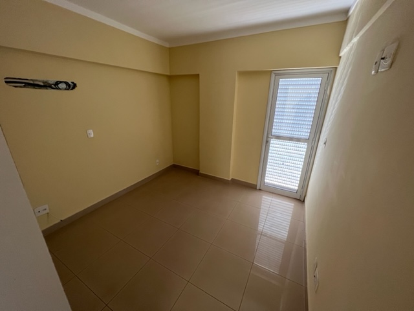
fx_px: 155
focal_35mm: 13
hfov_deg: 106.2
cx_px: 207
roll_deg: -1.9
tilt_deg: -19.0
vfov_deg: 89.9
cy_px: 156
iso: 250
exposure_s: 1/60
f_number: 1.8
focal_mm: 1.57
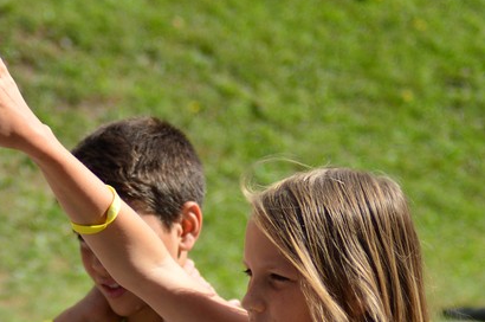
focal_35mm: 281
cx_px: 66
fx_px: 3783
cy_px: 301
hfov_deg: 7.3
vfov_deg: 4.9
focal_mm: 75
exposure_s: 1/800
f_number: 4
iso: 100
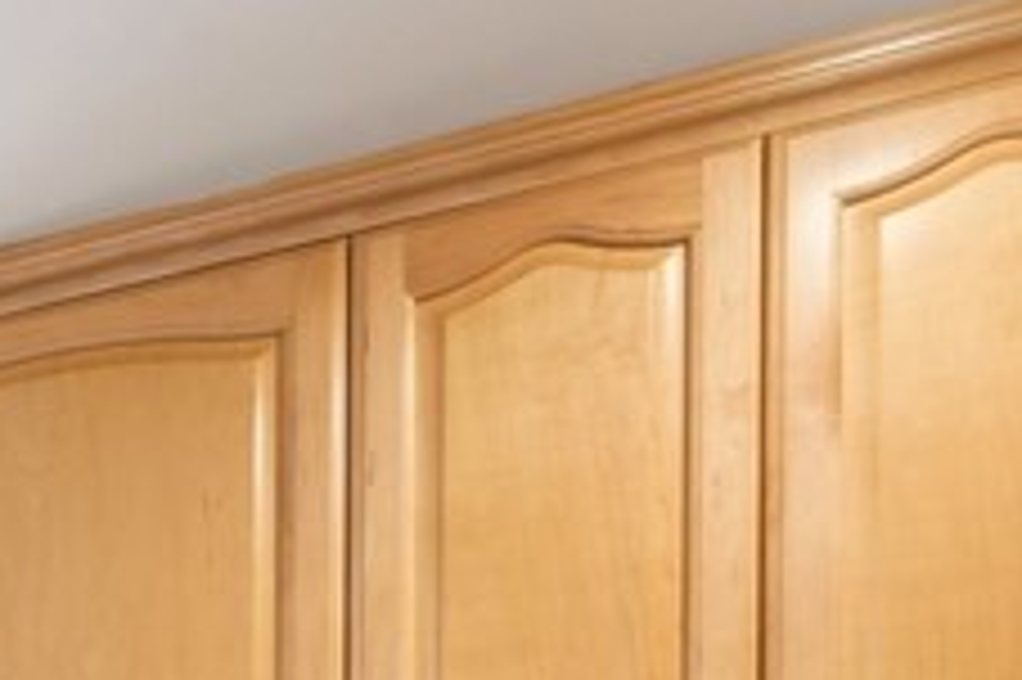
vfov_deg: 16.6
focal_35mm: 67
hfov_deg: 20.4
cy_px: 1252
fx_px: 1901
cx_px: -853
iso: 50
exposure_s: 1/3.33
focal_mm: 14
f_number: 11
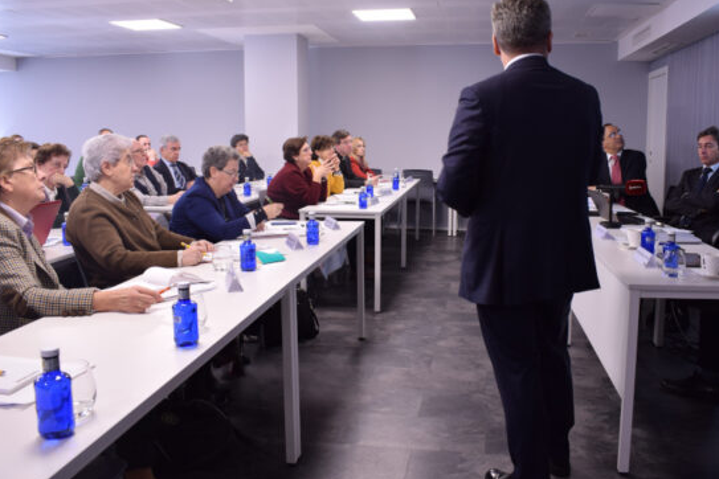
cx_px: 384
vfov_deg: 42.2
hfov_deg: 60.2
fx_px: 619
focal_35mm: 31
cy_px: 209
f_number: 5.6
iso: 400
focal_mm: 18
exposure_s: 1/20
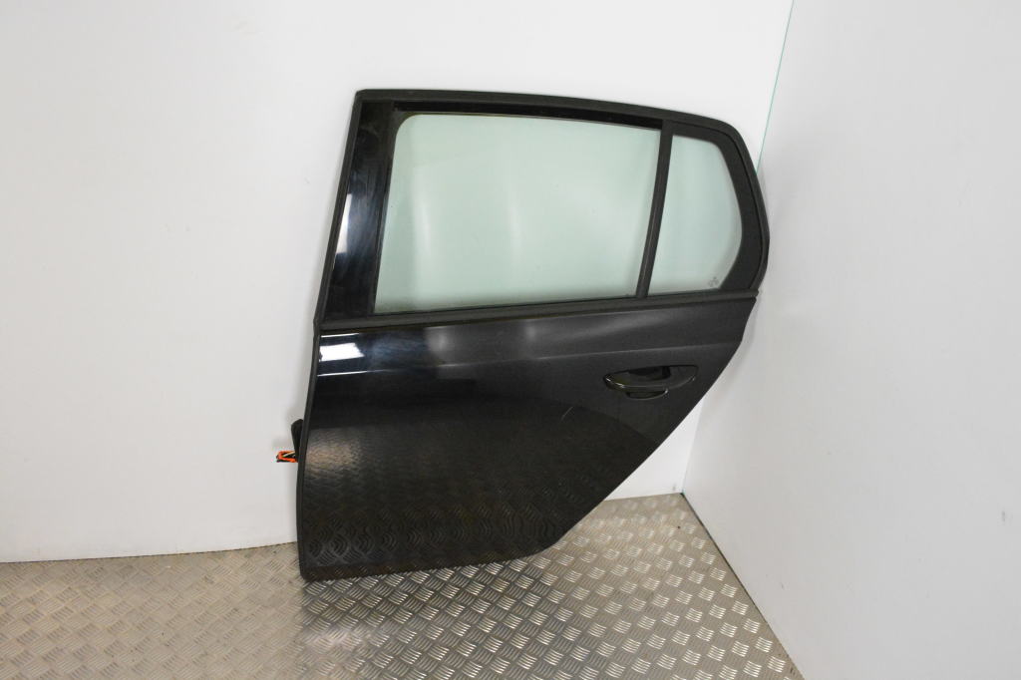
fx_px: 851
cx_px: 510
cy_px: 340
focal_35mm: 30
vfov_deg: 43.6
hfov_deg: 61.9
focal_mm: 20
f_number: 6.3
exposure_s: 1/160
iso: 6400
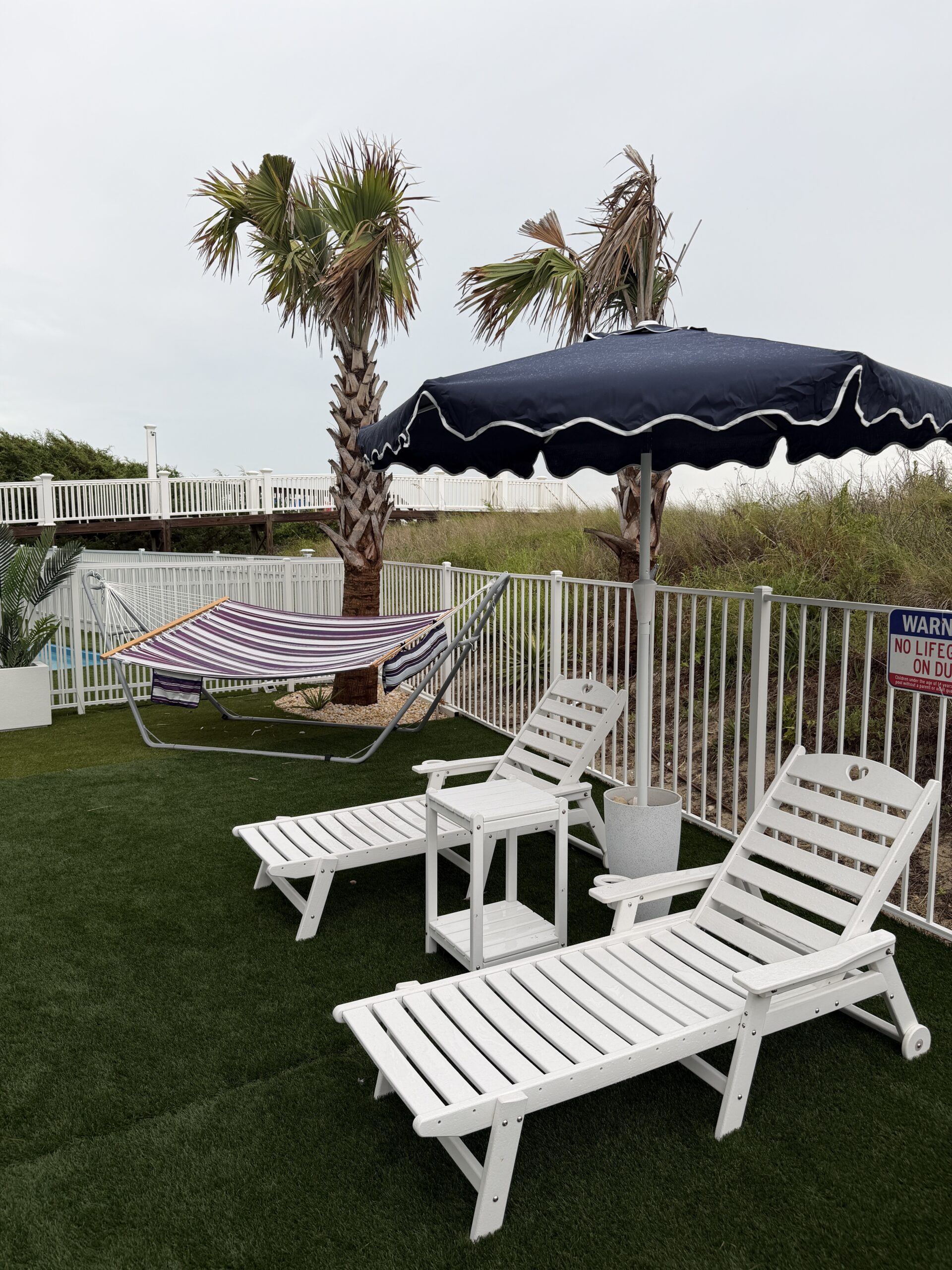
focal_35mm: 24
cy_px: 635
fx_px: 880
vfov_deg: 71.6
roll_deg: -0.1
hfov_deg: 56.8
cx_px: 476
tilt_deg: -7.4
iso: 64
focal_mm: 6.76
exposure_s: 1/268
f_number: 1.78
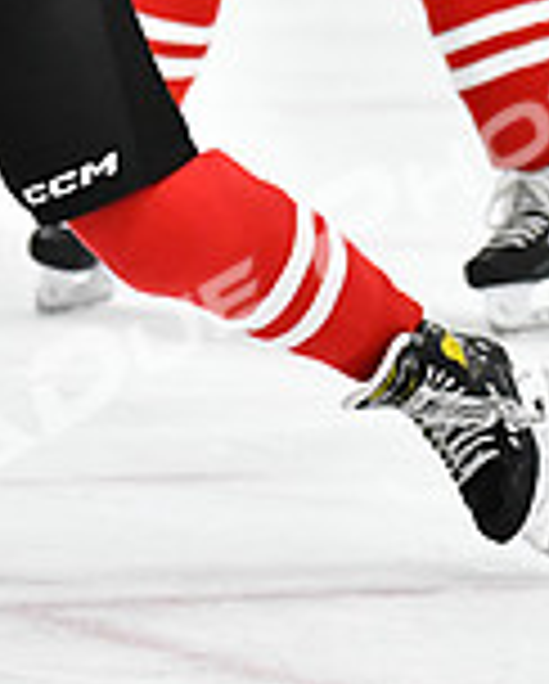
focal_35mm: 725
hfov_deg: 2.1
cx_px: -360
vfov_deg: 2.7
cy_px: -106
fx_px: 14691
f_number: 2.8
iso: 5000
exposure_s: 1/1250
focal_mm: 135
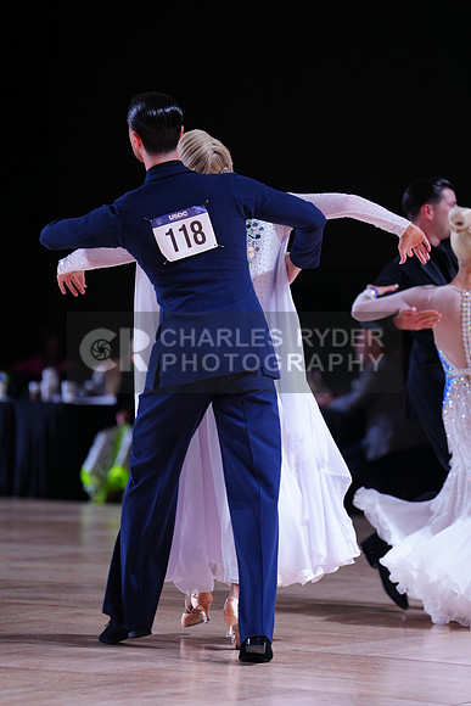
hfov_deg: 8.6
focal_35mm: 160
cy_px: 353
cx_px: 236
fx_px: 3138
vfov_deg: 12.8
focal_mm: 160
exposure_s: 1/500
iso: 800
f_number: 2.8
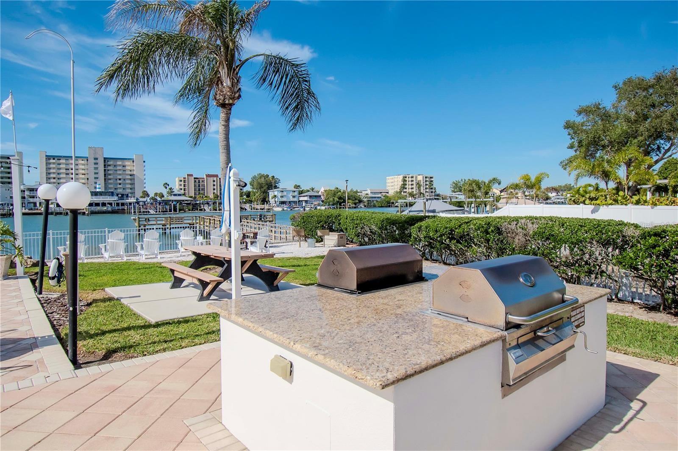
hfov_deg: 81.2
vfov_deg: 59.5
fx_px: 395
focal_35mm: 21
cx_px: 339
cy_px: 226
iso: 640
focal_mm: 14
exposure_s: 1/4000
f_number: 7.1
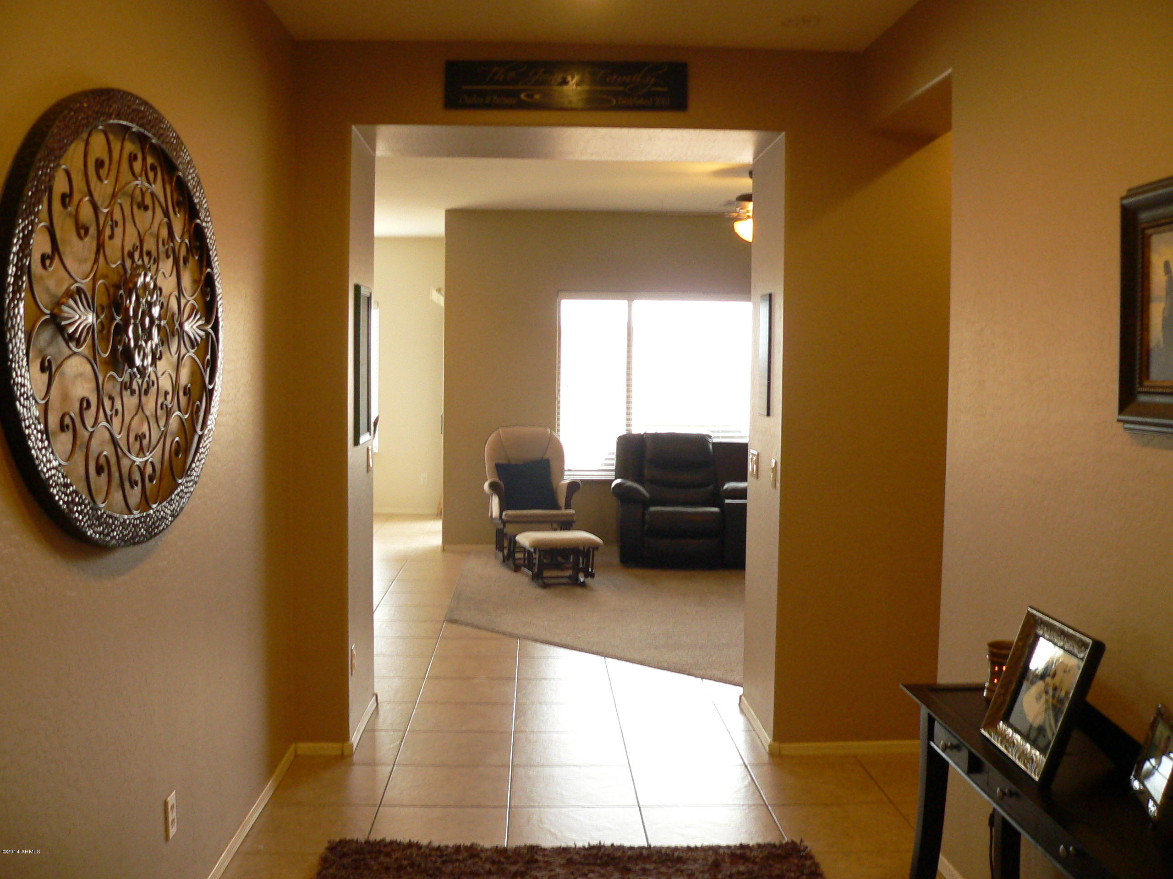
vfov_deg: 39.7
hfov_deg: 51.4
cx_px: 586
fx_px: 1220
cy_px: 440
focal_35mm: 36
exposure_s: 1/30
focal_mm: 6
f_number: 2.8
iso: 200
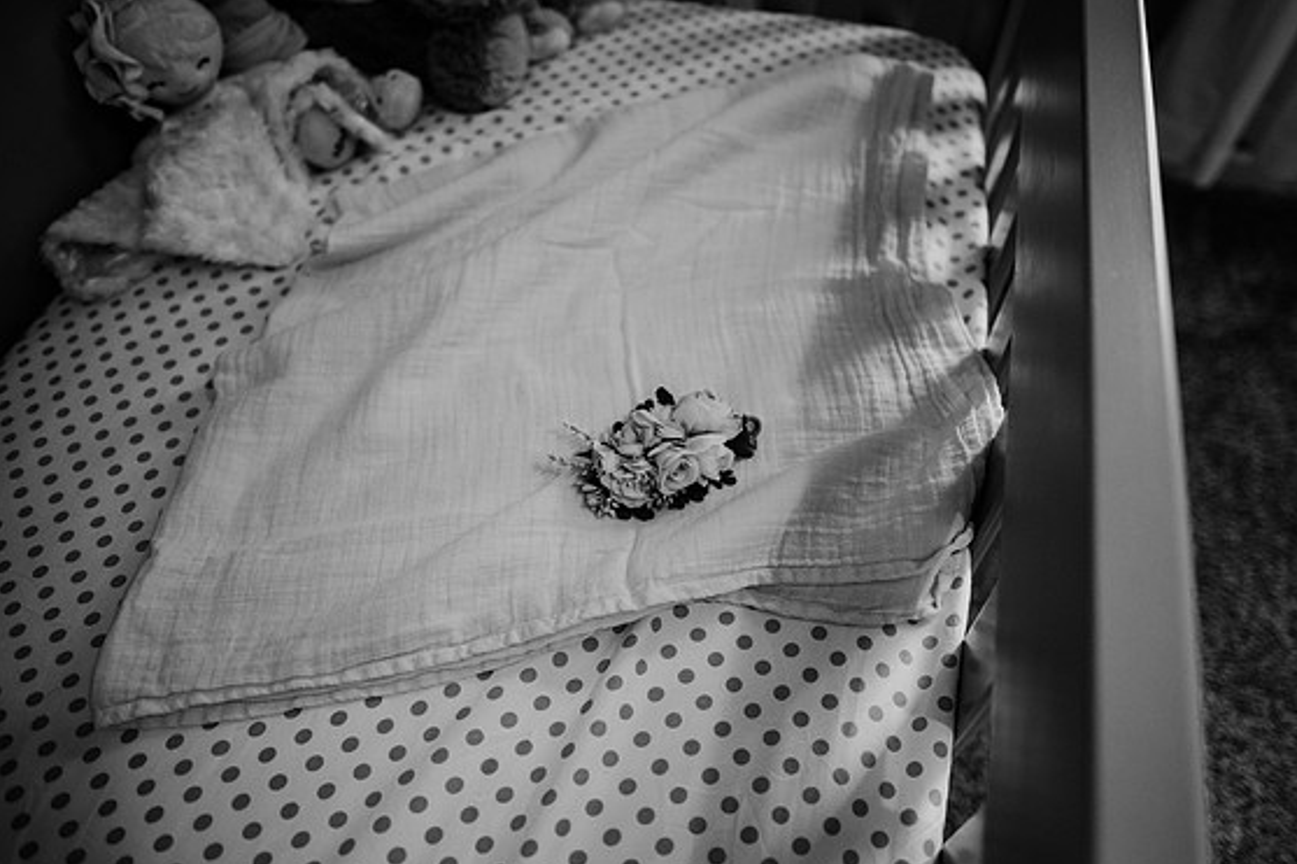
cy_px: 432
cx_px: 671
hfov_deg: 71.5
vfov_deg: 51.3
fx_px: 900
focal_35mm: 25
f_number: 2
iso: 640
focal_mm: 24
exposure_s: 1/320
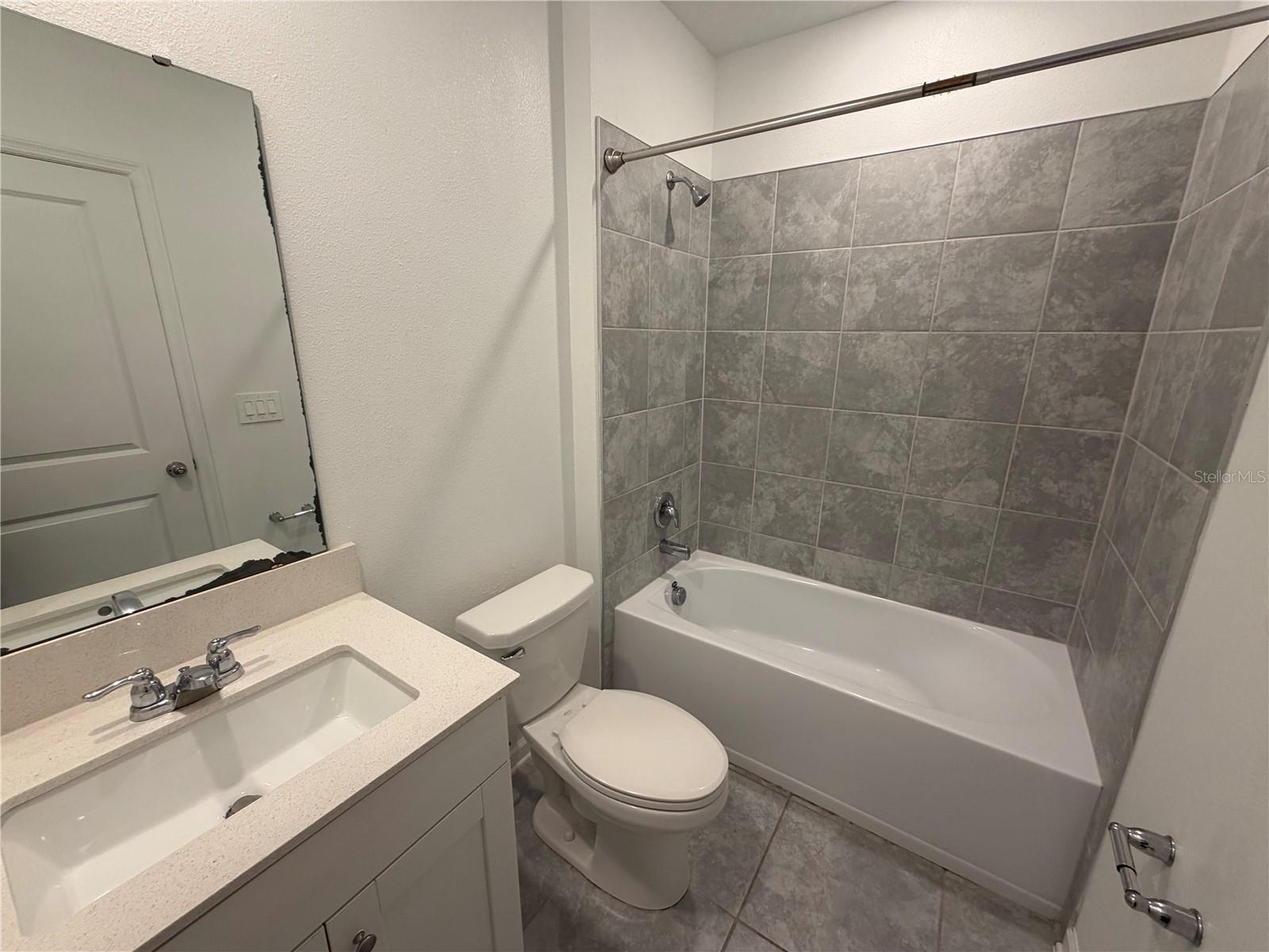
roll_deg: -0.1
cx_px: 634
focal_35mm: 14
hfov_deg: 102.1
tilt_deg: -15.2
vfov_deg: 85.7
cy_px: 476
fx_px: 513
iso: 200
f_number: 2.2
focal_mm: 2.22
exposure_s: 1/120
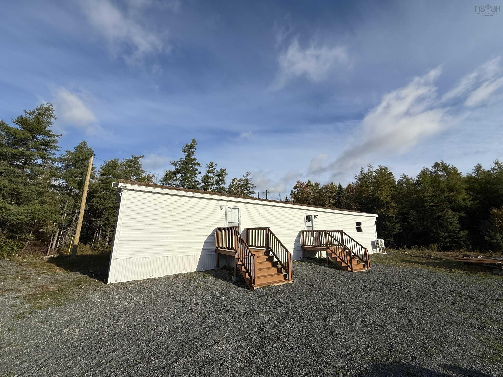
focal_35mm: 14
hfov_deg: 102.1
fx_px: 203
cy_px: 188
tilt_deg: +13.1
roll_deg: -0.1
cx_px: 252
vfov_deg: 85.7
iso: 64
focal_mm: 2.22
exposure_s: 1/6173
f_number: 2.2
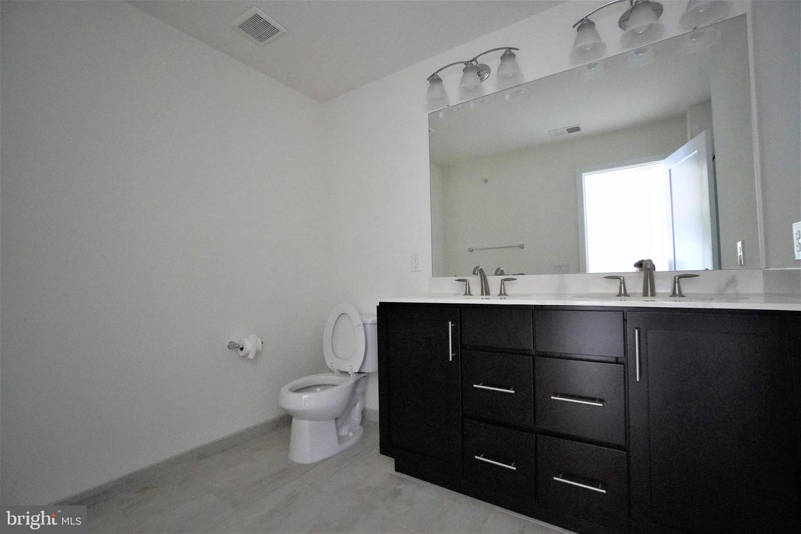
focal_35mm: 15
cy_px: 267
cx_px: 400
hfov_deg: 100.4
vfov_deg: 77.3
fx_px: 334
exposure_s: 1/60
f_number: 4
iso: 6400
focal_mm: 10
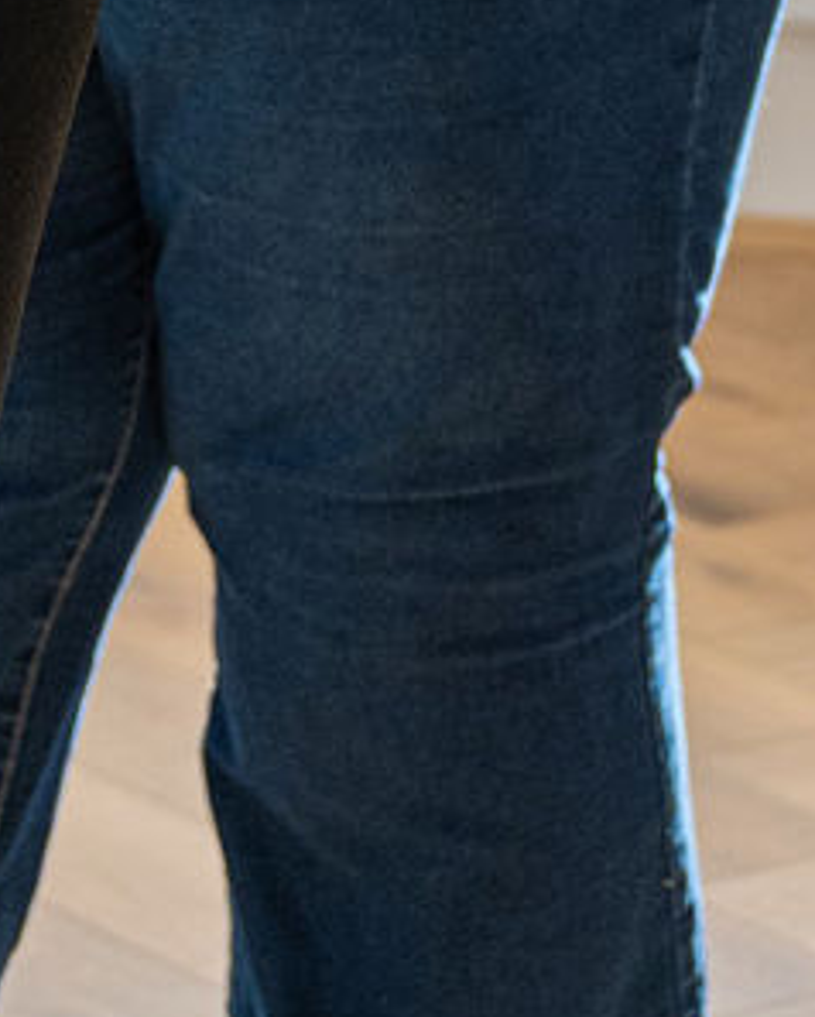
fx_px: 8223
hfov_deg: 5.6
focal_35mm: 273
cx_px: -791
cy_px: -1479
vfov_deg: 6.7
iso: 640
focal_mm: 36
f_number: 2.8
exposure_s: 1/640
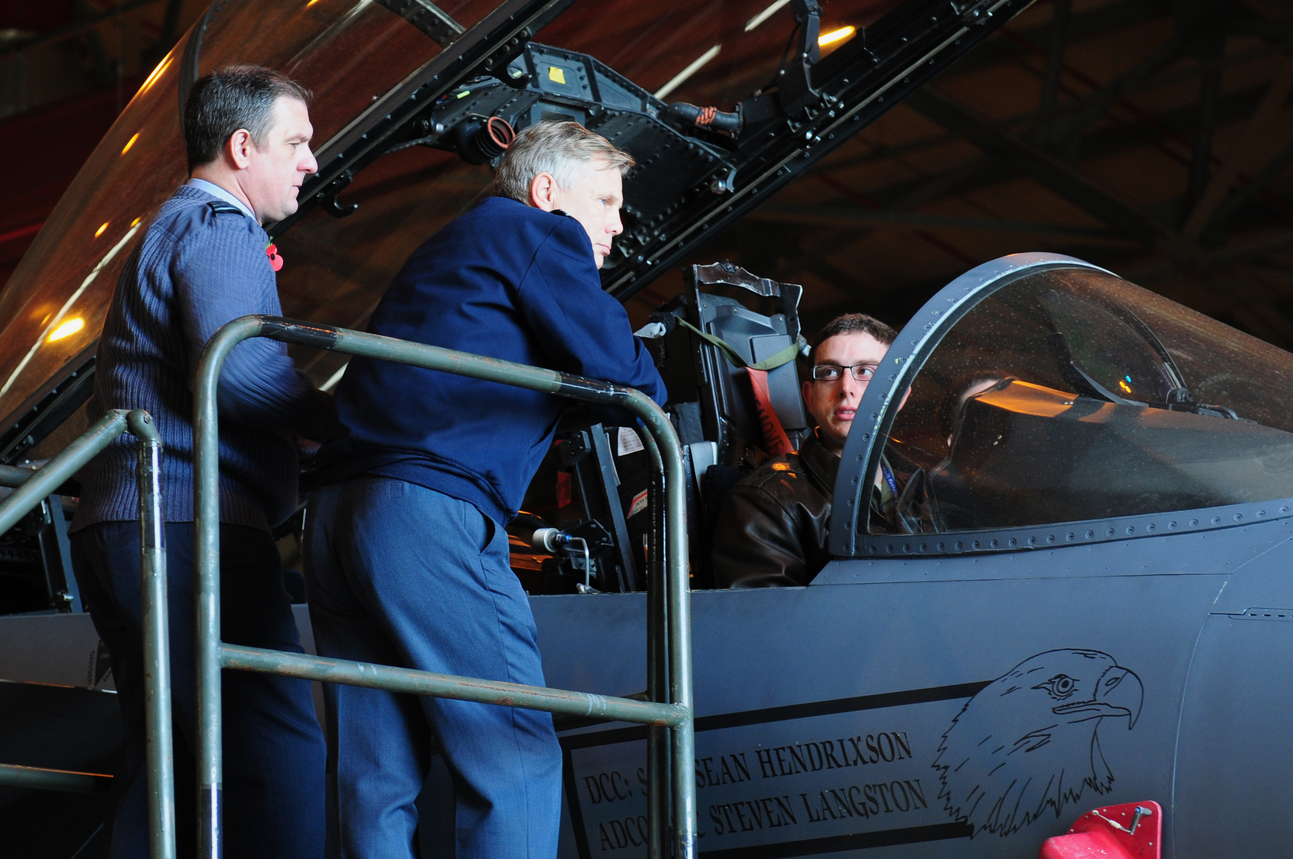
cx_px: 646
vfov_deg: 13.0
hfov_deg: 19.5
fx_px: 3767
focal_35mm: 105
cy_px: 430
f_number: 3.5
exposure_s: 1/60
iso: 400
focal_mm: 70
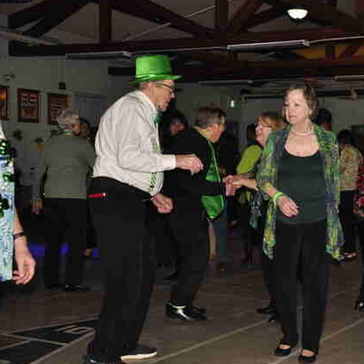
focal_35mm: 61
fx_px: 722
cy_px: 183
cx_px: 276
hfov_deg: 27.9
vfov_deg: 28.3
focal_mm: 31
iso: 800
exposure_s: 1/60
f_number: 4
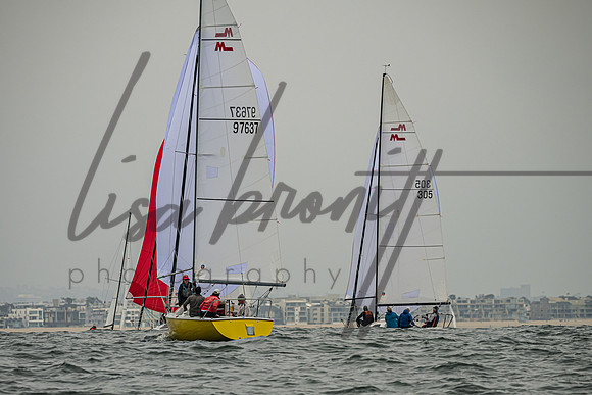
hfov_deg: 7.2
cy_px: 263
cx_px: 281
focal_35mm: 288
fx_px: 4731
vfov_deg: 4.8
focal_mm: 210
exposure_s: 1/4000
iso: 200
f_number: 5
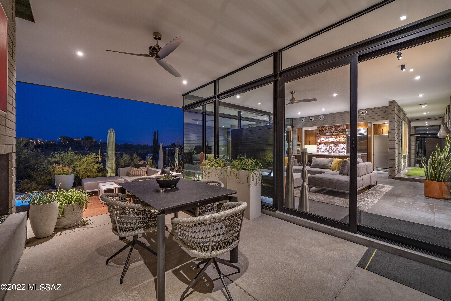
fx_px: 163
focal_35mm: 13
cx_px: 226
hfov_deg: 108.3
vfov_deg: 85.4
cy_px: 150
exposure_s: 4
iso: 100
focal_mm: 13
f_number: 5.6
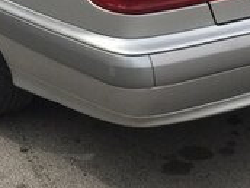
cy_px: -43
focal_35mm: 111
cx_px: 118
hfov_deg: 17.7
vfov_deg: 13.0
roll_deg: +0.8
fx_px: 802
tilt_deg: -14.9
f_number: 2.2
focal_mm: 4.15
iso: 32
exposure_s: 1/1236
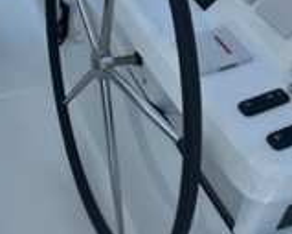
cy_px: 28
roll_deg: -13.5
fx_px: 553
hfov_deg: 29.0
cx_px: 231
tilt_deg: -30.7
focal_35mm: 64
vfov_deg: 23.3
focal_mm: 5.1
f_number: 1.6
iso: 50
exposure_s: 1/3311
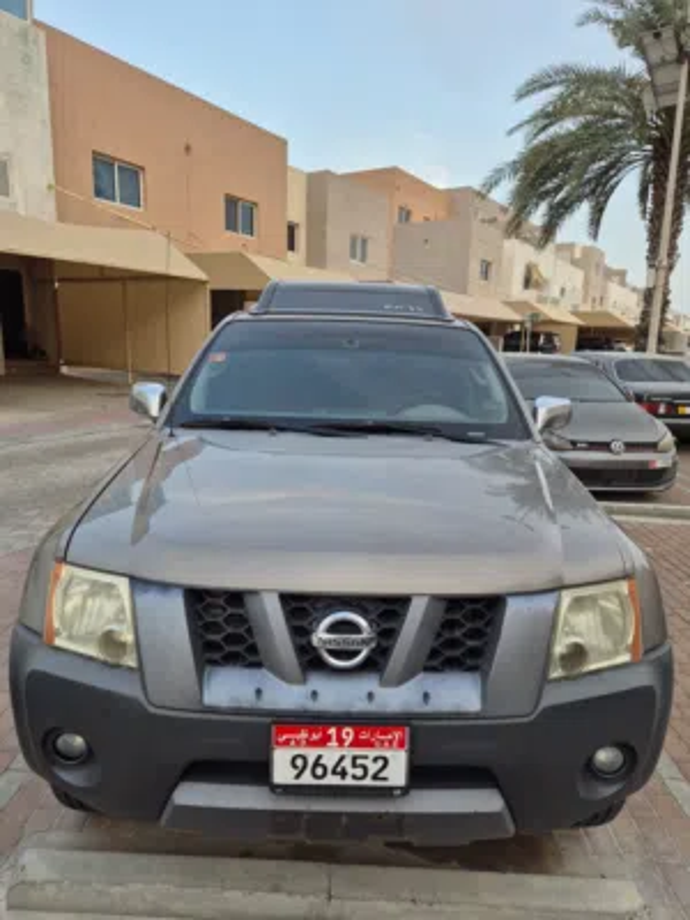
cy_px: 460
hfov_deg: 58.9
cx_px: 345
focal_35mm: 23
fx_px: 611
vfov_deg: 73.9
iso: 80
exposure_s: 1/180
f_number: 1.8
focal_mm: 5.4
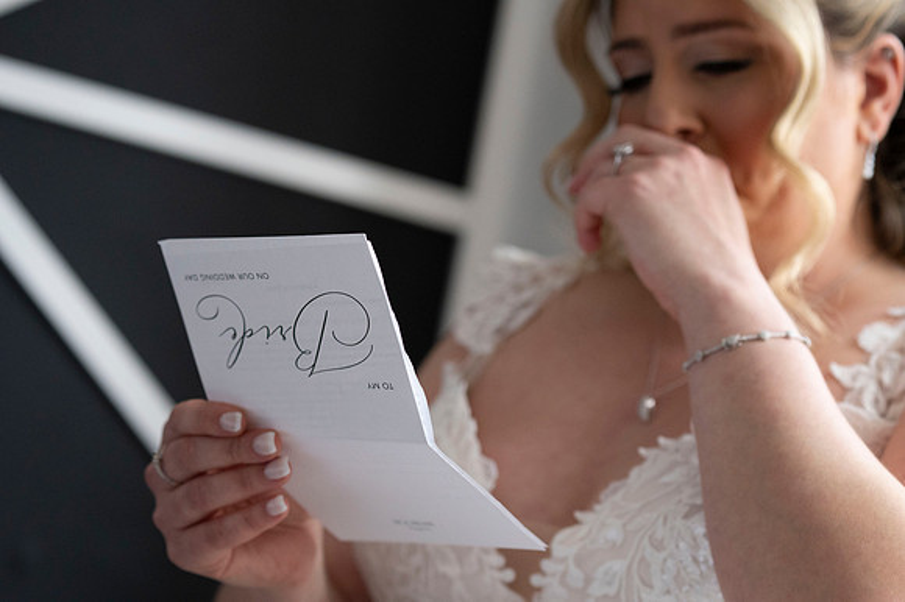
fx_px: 2136
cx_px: 452
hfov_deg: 23.9
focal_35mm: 85
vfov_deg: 16.1
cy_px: 301
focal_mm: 85
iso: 4000
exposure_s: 1/2000
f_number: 4
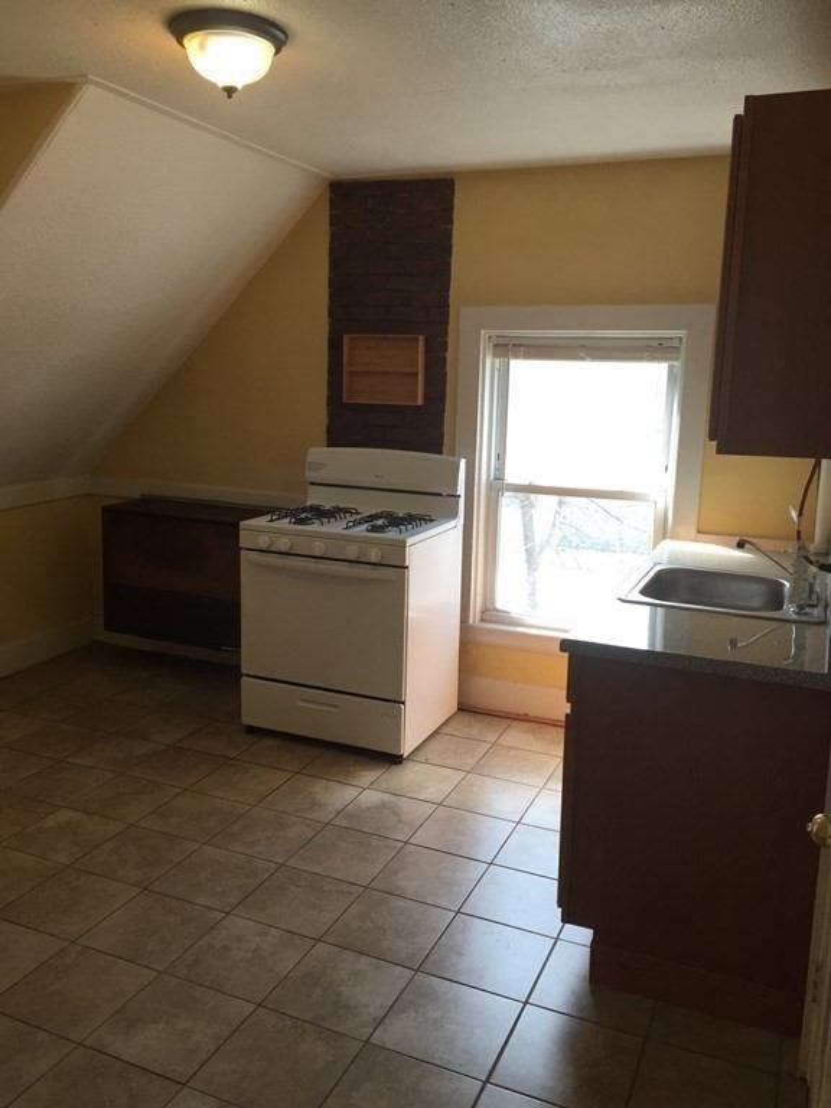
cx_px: 416
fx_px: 928
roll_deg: -1.0
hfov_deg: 48.2
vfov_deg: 61.7
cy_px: 554
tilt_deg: -9.4
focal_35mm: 29
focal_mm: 4.15
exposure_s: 1/120
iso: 40
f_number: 2.2
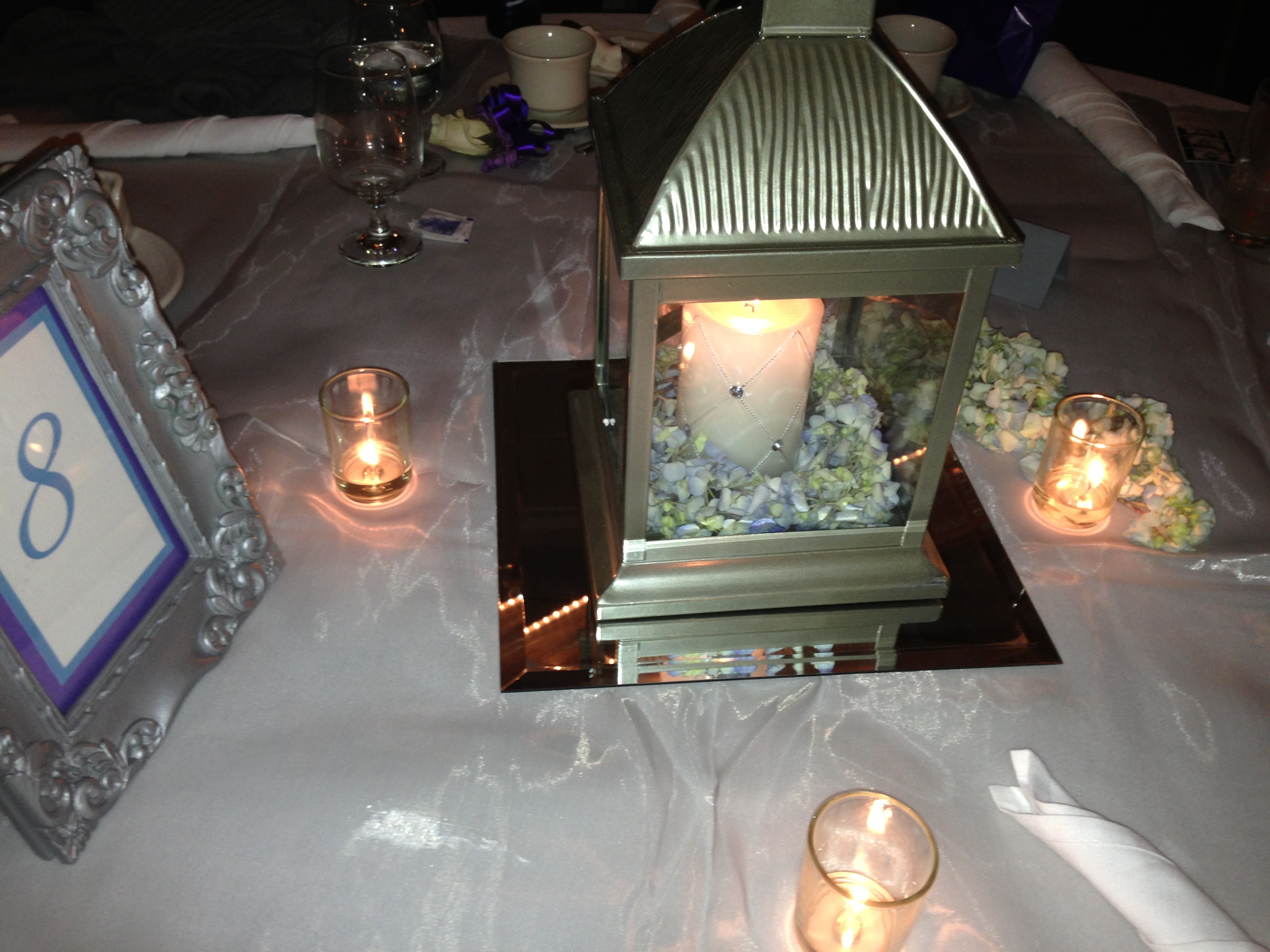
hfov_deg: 55.4
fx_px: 1211
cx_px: 635
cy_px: 476
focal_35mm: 33
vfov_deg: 42.9
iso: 80
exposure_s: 1/16
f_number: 2.4
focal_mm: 4.13
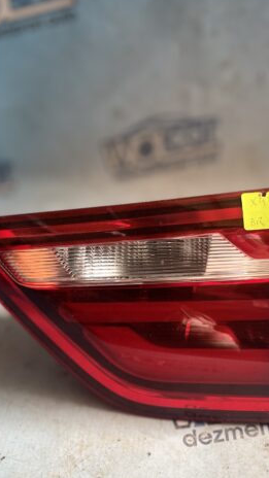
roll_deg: -0.8
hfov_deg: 33.7
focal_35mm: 35
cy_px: 256
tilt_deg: -36.5
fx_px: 444
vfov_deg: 56.6
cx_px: 145
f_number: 1.6
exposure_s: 1/60
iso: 160
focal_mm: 5.1
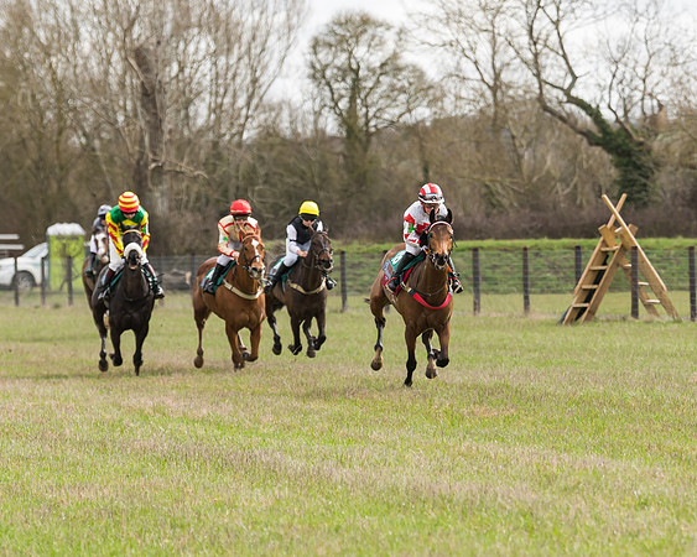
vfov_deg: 4.8
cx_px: 447
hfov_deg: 6.1
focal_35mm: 320
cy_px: 329
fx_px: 6593
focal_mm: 160
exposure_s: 1/800
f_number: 4
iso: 250
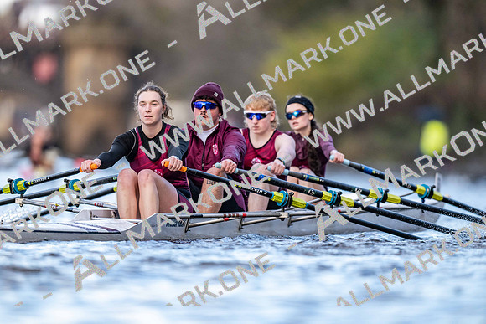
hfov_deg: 3.4
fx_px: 8102
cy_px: 162
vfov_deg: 2.3
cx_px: 243
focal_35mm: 600
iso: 2000
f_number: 4
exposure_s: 1/2500
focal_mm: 600
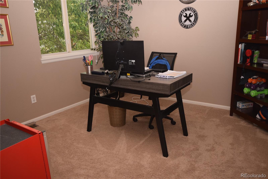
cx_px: 134
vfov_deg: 43.6
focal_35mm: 30
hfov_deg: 61.9
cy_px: 90
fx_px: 223
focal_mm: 20
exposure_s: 1/60
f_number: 8
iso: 800
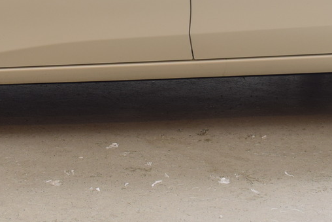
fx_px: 1103
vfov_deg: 11.3
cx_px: 105
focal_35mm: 120
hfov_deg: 17.1
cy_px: -31
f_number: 5
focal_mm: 25
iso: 200
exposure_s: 1/100
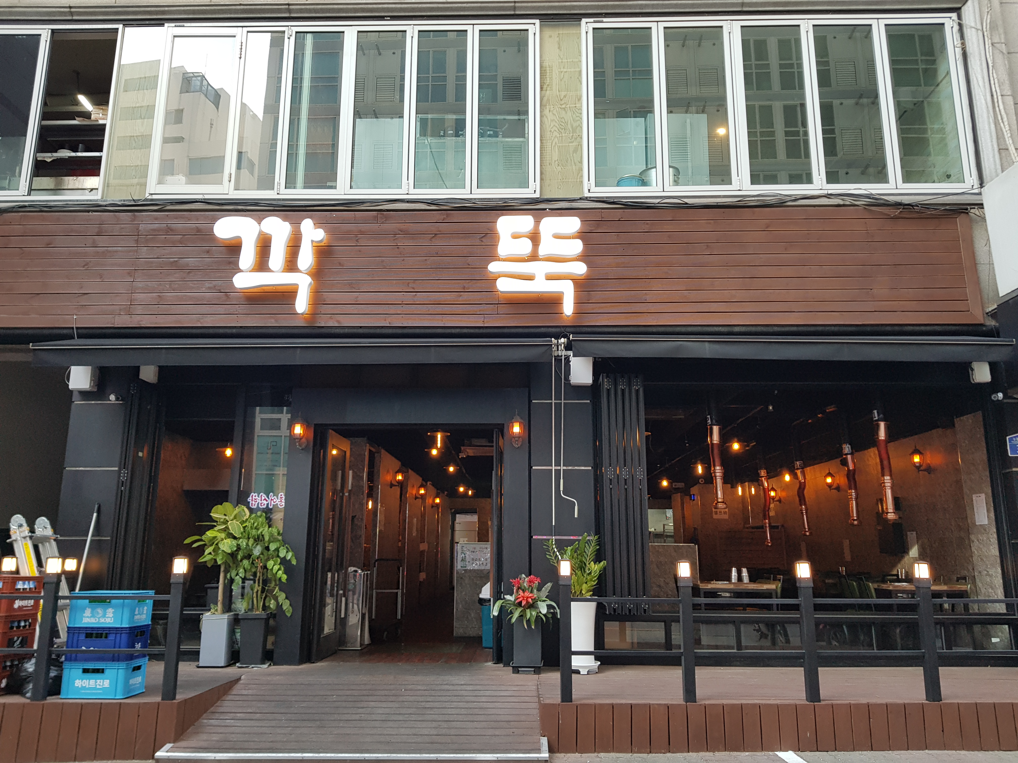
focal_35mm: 26
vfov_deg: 53.1
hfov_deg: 67.3
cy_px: 382
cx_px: 509
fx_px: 765
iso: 80
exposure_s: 1/60
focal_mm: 4.2
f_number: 1.7
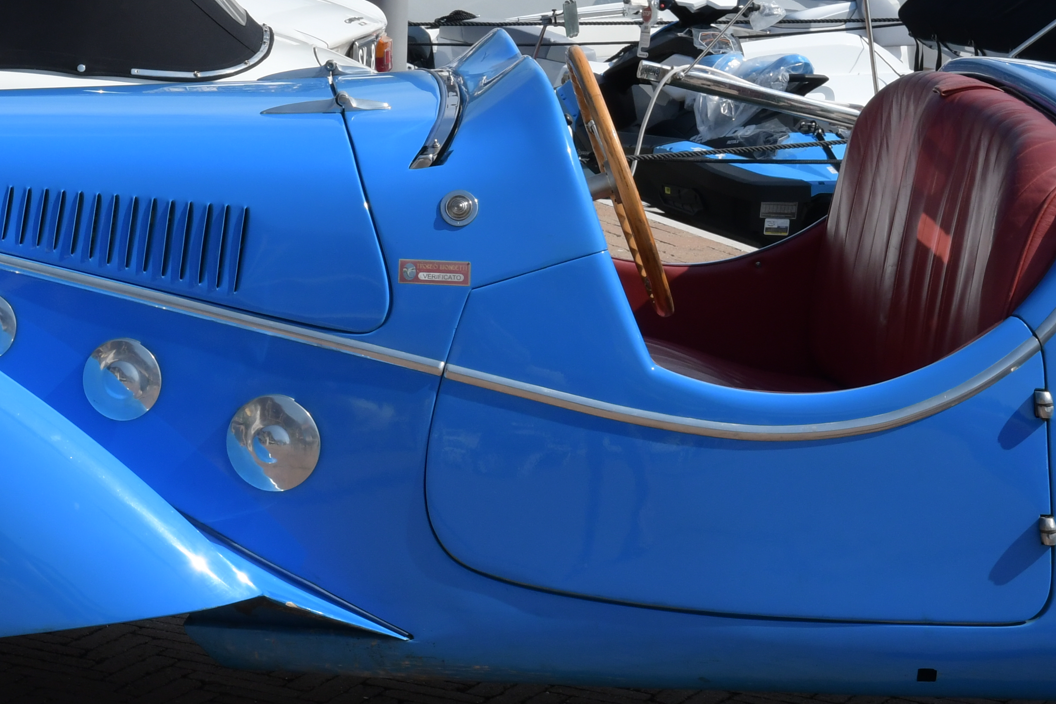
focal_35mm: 119
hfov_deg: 16.7
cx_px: -96
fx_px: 3494
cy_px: -32
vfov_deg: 11.4
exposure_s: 1/640
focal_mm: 35
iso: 400
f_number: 13
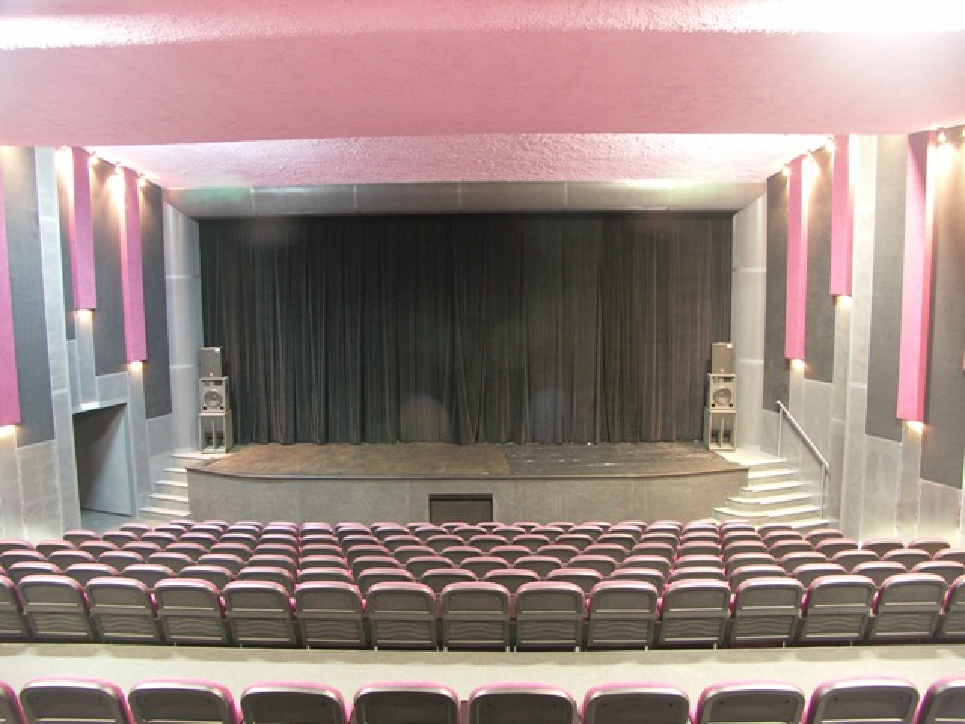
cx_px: 482
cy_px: 362
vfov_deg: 49.7
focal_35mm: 28
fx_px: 781
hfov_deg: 63.4
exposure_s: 3.2
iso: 200
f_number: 2.8
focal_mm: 7.2
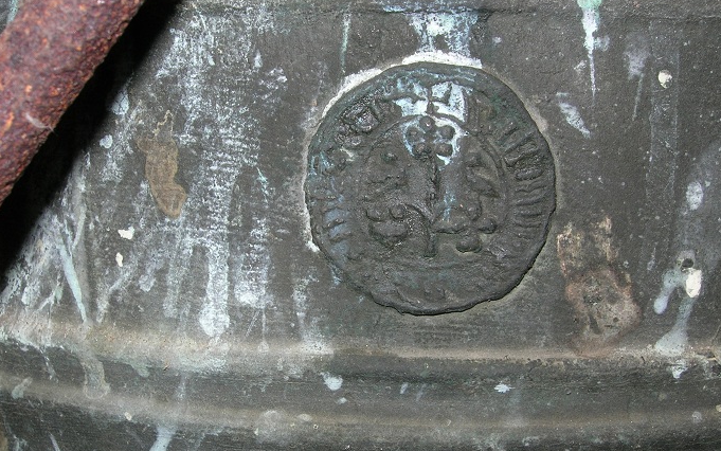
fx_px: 904
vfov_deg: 27.9
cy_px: 296
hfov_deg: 43.5
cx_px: 357
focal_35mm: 46
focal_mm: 7.8
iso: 64
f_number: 4.8
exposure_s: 1/60.1
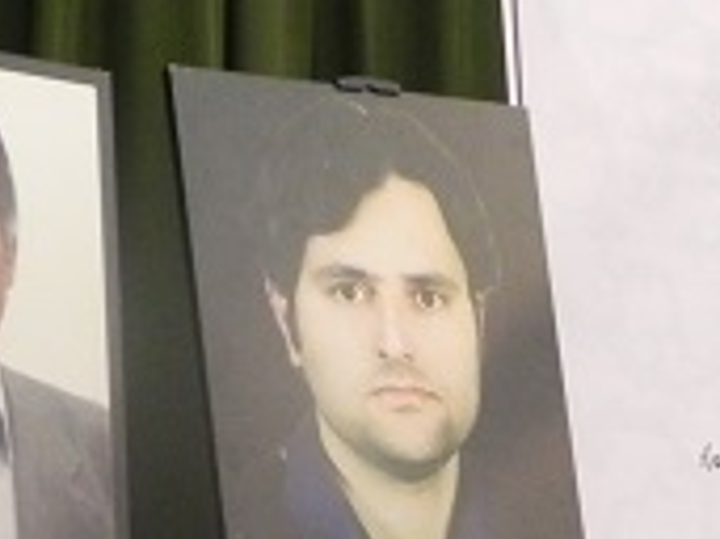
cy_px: 884
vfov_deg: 10.1
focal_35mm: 141
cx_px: 173
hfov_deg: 14.0
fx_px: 2931
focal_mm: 5.9
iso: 400
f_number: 2.8
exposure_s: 1/15.7
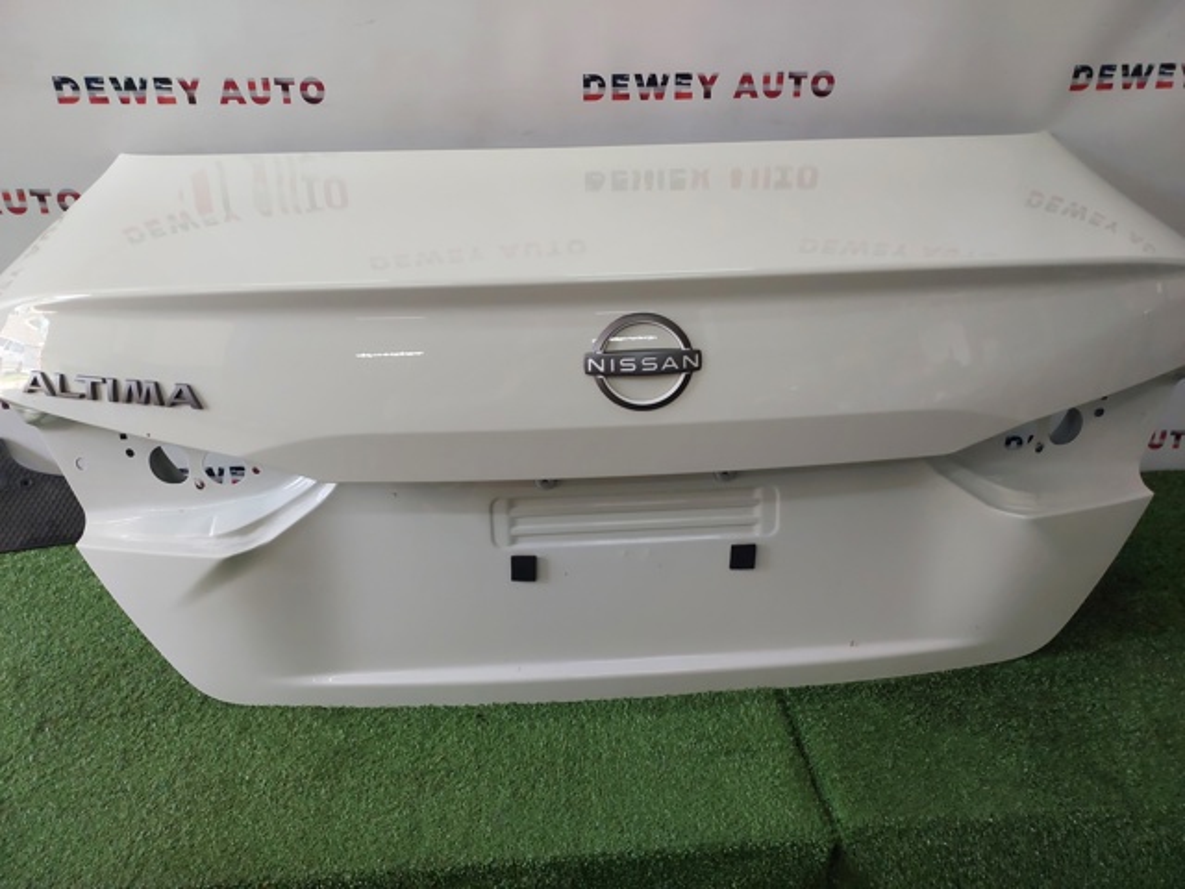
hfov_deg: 63.4
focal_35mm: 28
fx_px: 959
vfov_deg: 49.7
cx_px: 592
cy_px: 444
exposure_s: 1/100
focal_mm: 5.32
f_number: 1.8
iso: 125
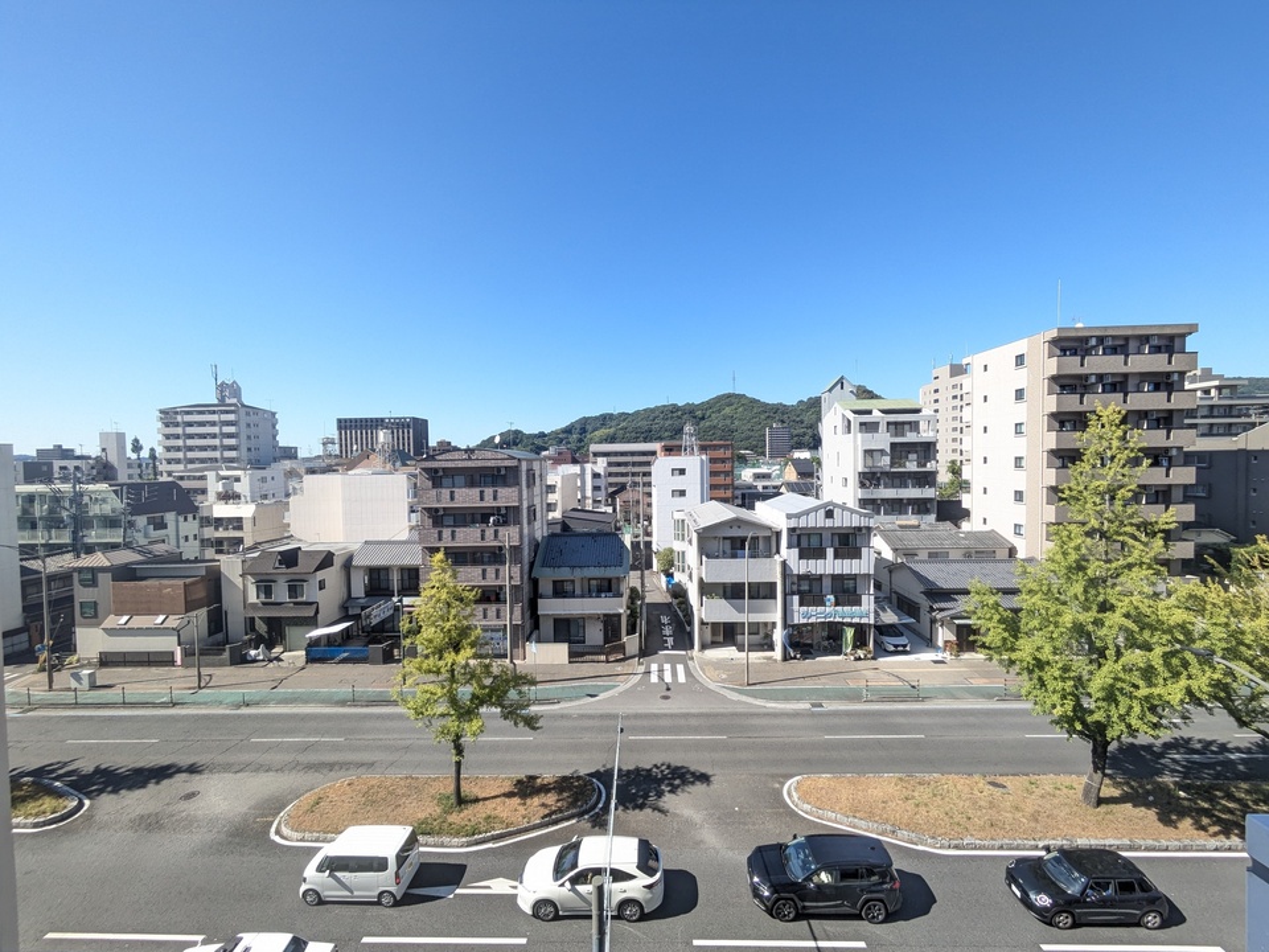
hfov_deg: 102.1
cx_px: 634
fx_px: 513
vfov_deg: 85.7
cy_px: 476
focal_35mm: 14
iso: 49
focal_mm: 1.83
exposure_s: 1/655
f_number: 2.2
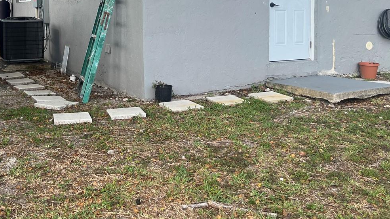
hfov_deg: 43.9
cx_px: 127
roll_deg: +0.2
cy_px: 32
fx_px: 476
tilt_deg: -4.6
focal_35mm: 46
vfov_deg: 25.4
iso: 50
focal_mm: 5.7
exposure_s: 1/1100
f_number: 1.5
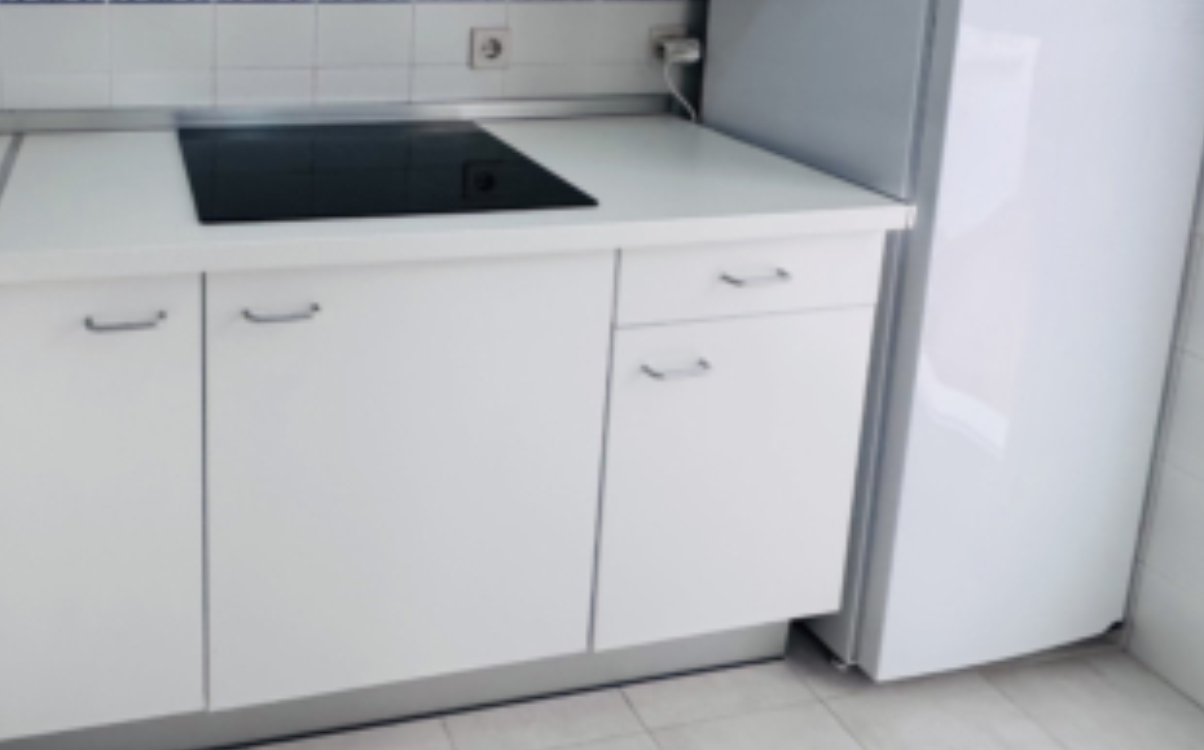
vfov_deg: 40.5
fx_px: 918
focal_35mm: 28
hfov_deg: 62.4
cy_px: 54
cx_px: 287
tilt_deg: -8.8
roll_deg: -0.6
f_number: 2.2
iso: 320
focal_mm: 2.22
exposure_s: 1/100
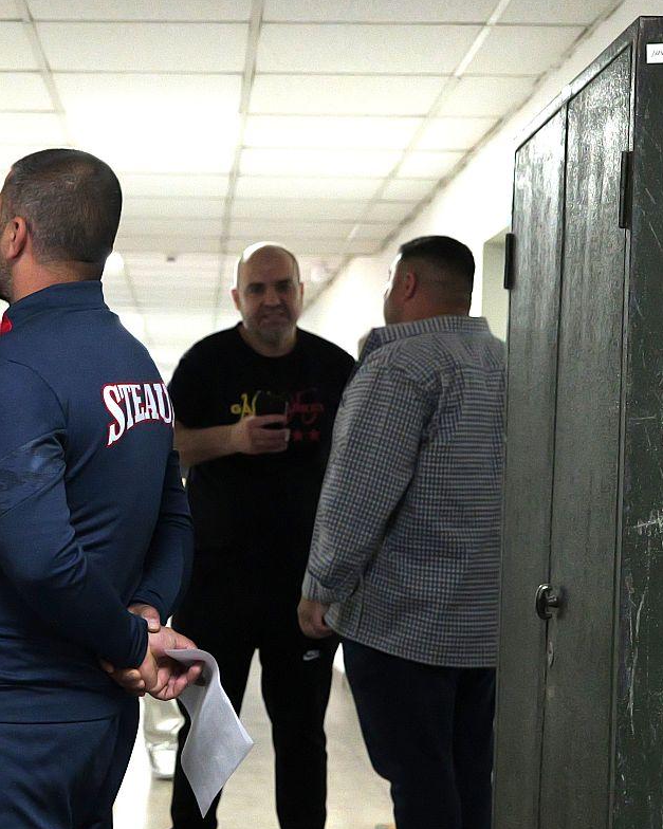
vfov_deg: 33.6
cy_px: 417
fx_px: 1374
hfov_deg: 26.4
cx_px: 92
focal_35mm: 56
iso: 8000
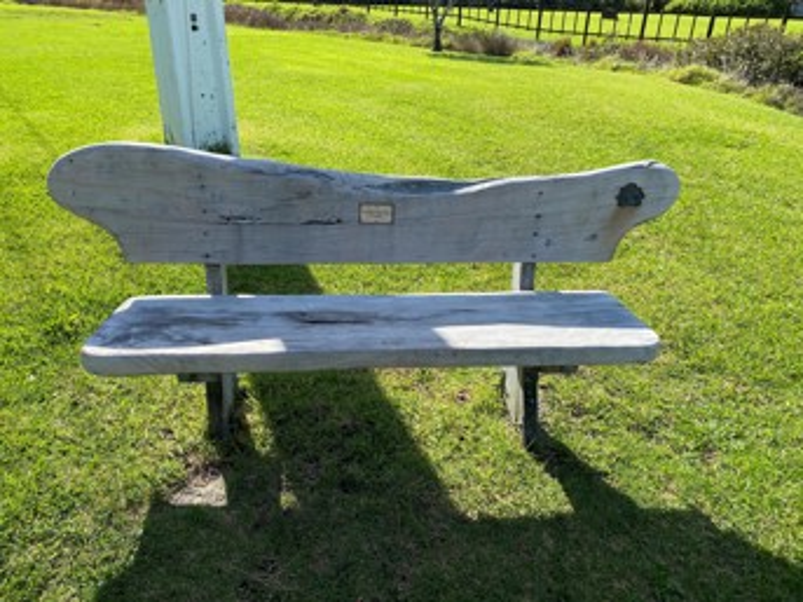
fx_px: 603
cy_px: 301
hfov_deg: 67.3
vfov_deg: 53.0
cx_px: 402
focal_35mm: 26
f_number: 1.8
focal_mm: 4.25
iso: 32
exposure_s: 1/1701
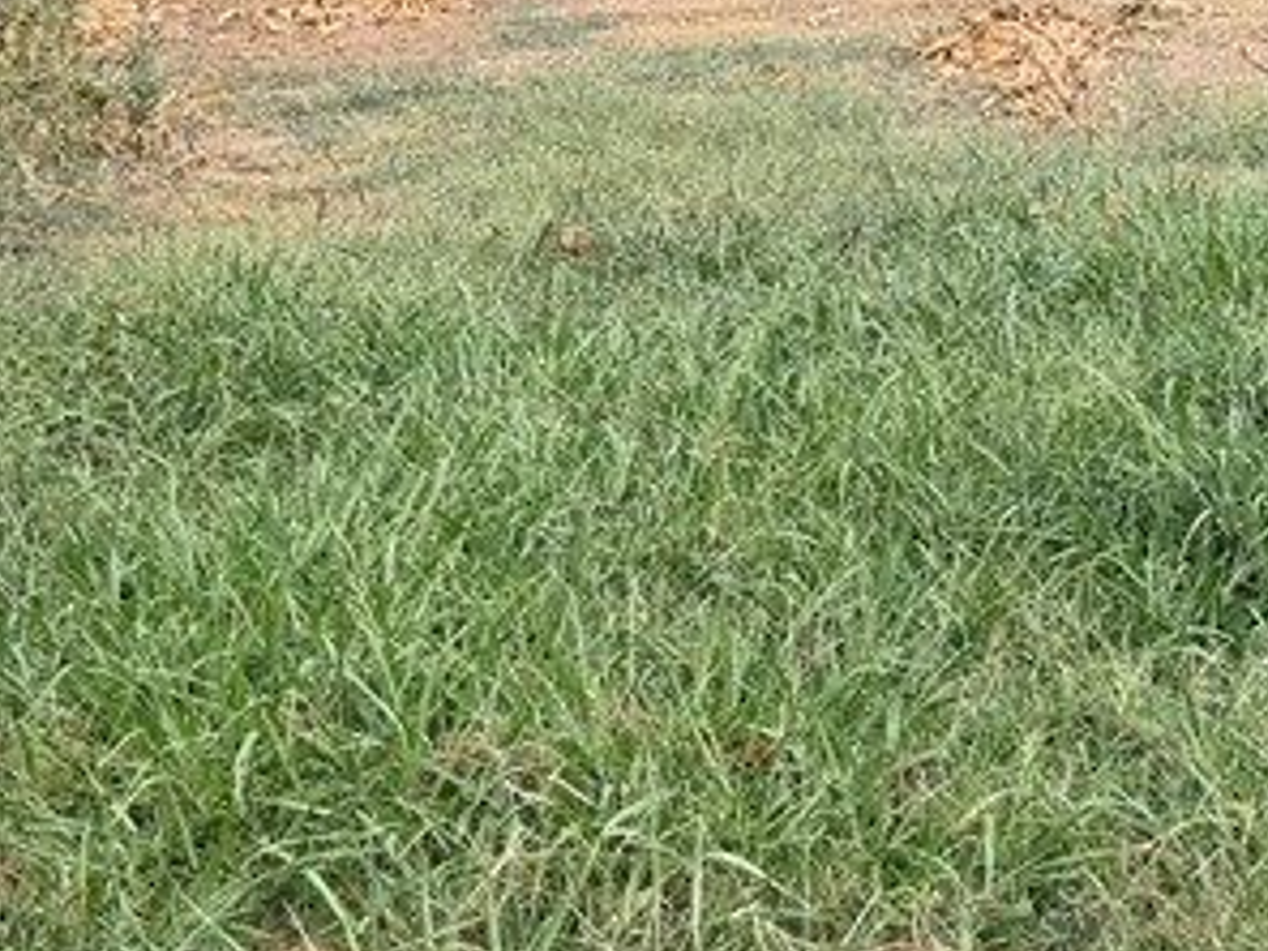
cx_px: 1002
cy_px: -34
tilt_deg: -4.2
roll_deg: +1.1
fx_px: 3040
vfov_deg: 17.3
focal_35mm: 83
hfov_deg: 23.2
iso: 100
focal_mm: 6.76
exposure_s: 1/955
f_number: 1.78
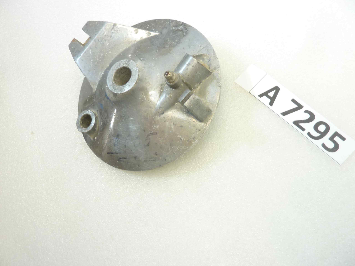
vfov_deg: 54.9
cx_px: 178
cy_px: 133
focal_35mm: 25
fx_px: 256
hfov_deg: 69.4
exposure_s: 1/15
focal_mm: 4.1
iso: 80
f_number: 3.3
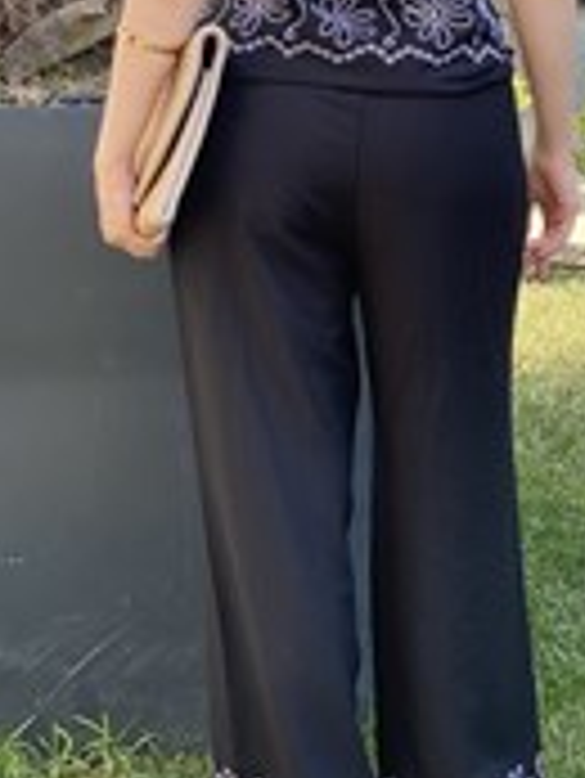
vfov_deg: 15.7
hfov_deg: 12.0
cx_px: 396
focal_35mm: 124
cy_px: 101
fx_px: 2791
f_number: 2
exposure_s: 1/122
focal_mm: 6
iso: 20
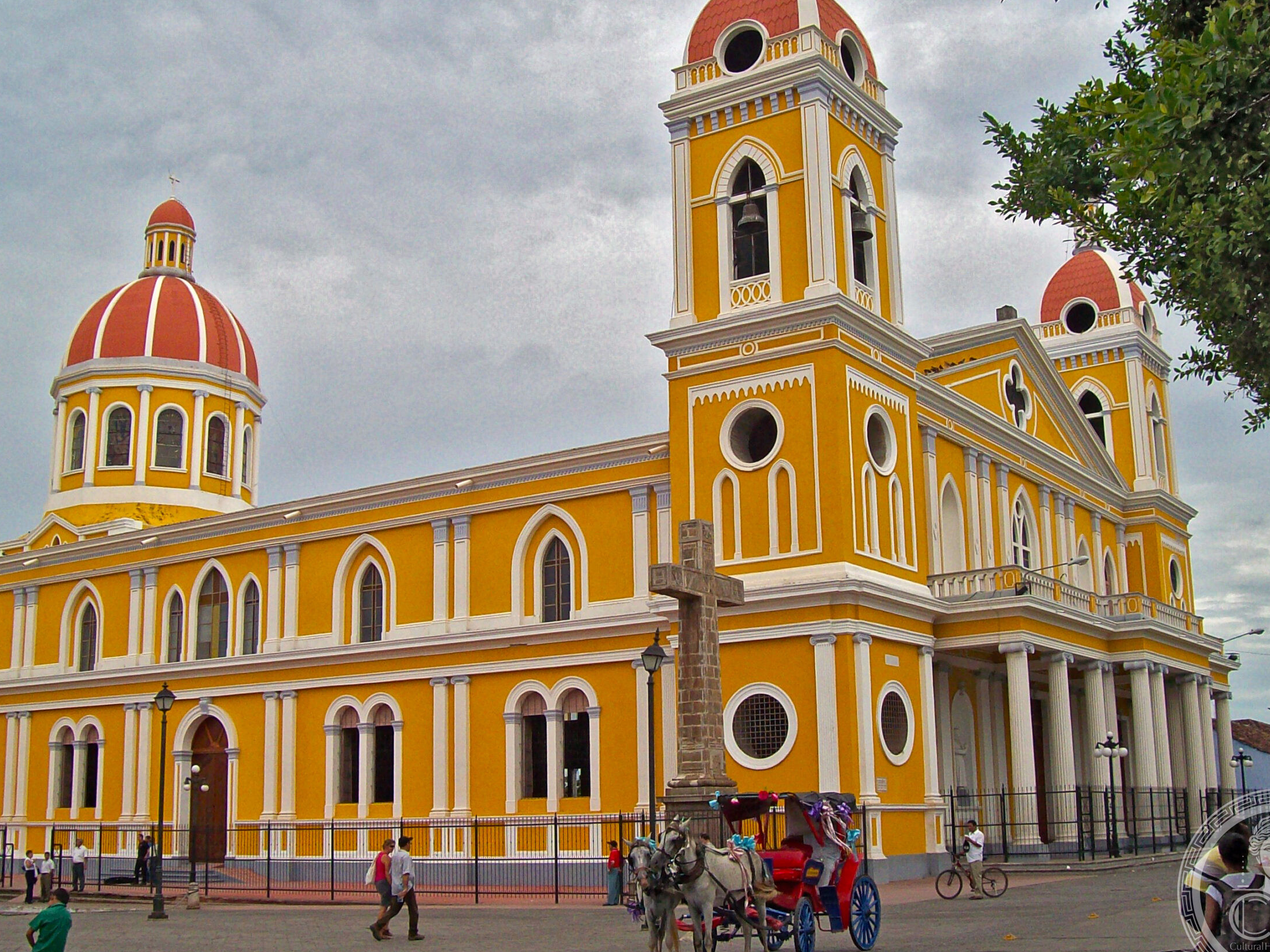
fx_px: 1540
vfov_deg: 34.3
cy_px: 447
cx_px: 651
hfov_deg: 44.8
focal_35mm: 42
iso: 80
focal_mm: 6
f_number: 4.8
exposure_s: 1/677
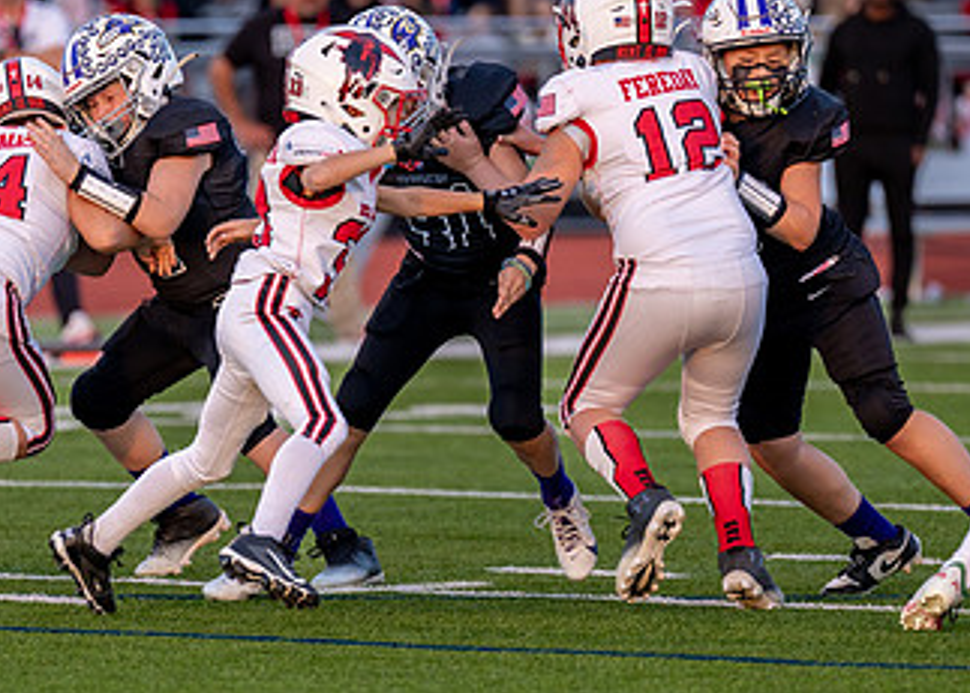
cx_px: 447
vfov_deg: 3.2
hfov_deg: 4.5
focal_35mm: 444
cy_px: 428
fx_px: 12237
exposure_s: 1/1250
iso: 500
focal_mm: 200
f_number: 2.8
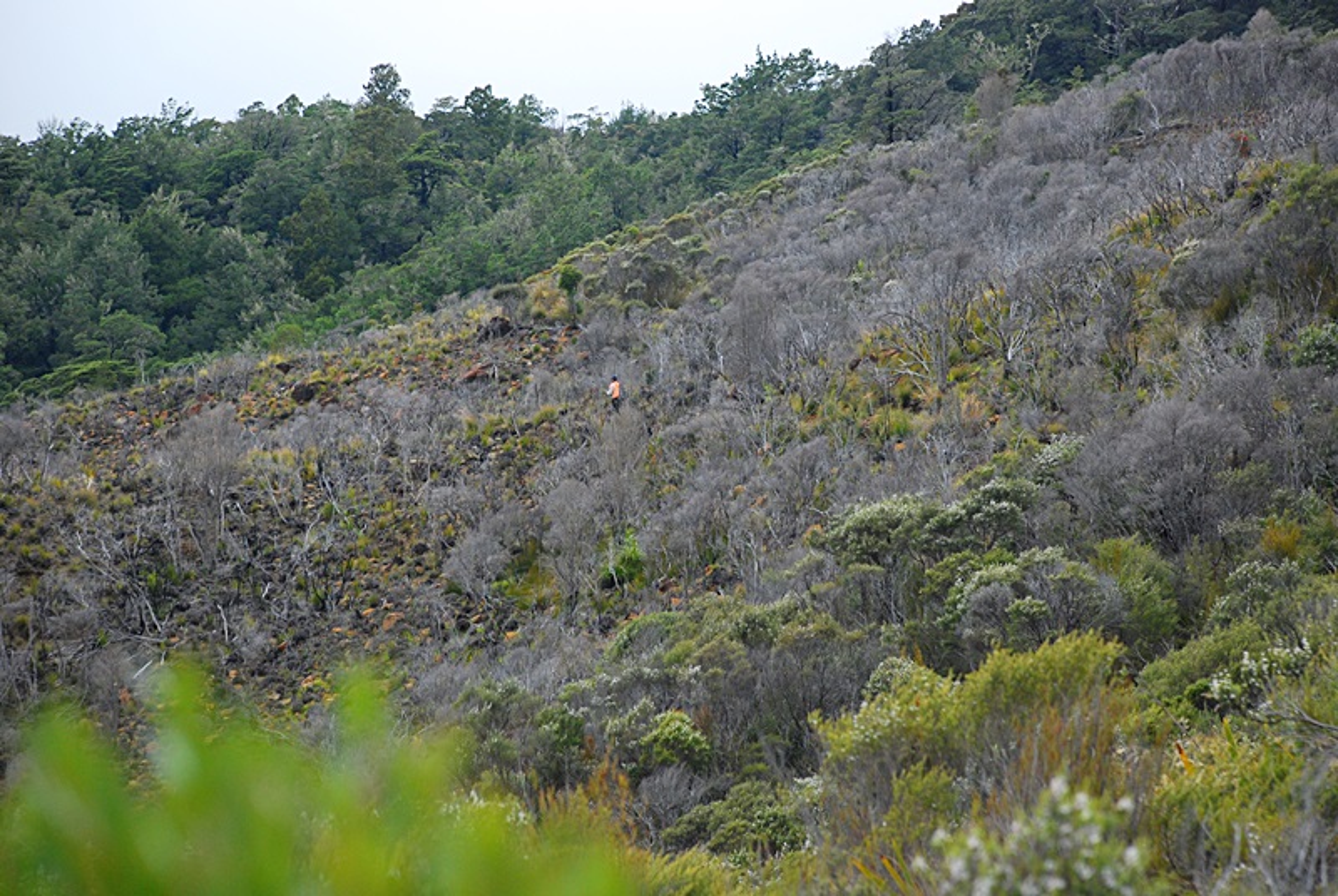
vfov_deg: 10.2
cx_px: 669
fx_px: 5025
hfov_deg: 15.2
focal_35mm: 135
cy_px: 448
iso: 400
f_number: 6.3
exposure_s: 1/640
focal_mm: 90
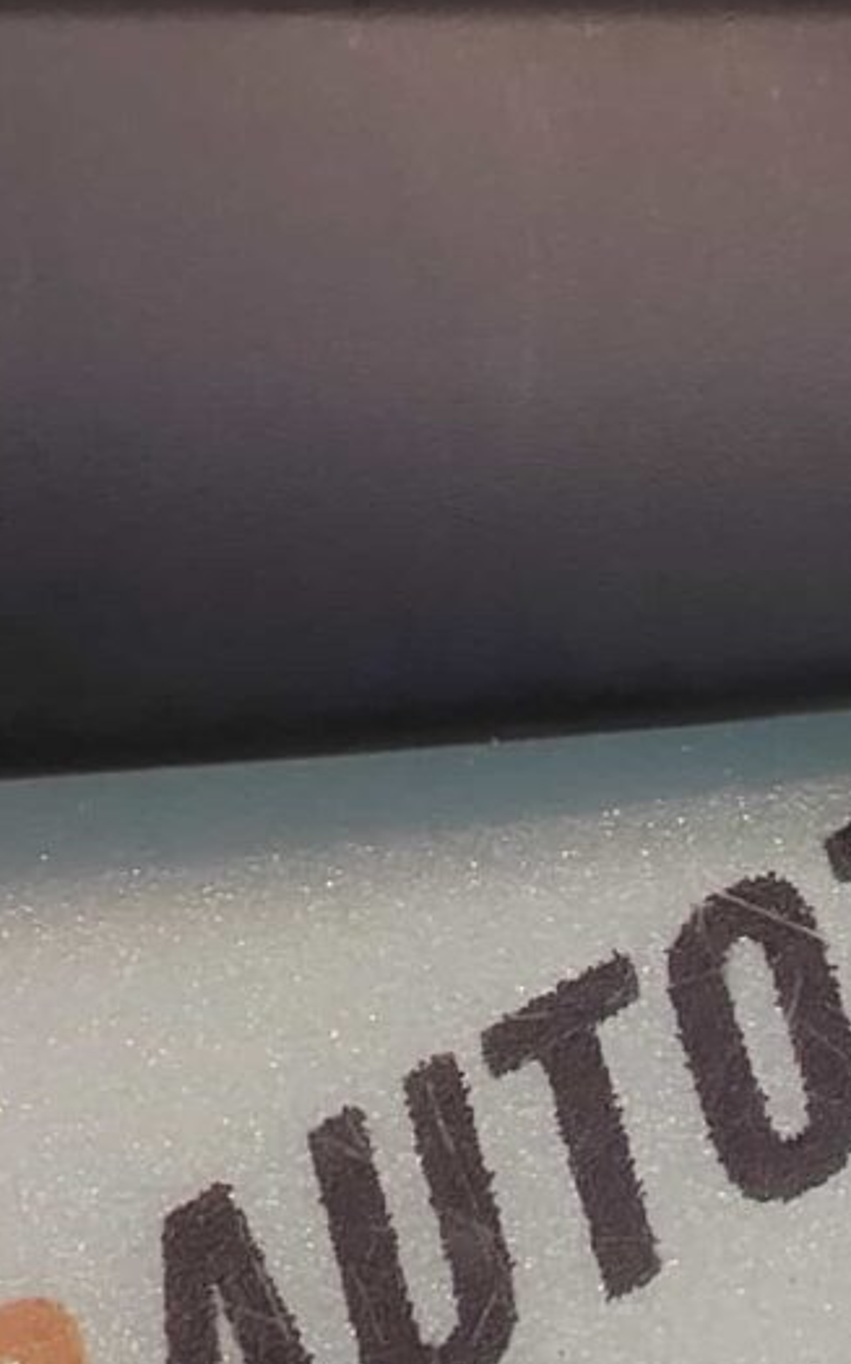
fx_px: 3269
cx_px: -526
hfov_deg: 13.7
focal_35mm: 88
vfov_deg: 22.9
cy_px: 86
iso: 90
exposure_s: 1/33
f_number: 1.79
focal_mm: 4.74
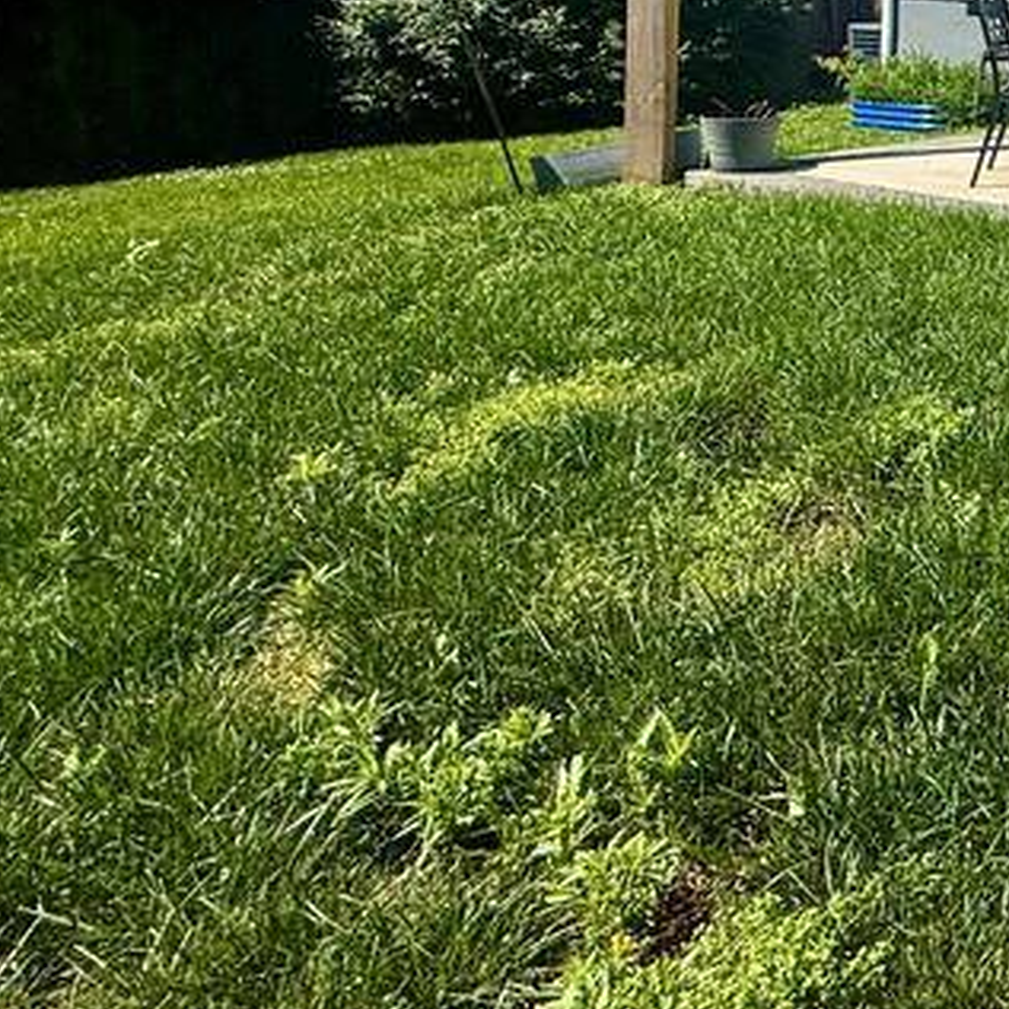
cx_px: 1607
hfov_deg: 26.2
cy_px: 32
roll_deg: -2.2
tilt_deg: +0.2
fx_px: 1319
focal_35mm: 40
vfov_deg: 37.9
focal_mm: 2.22
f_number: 2.2
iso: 50
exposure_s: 1/3891
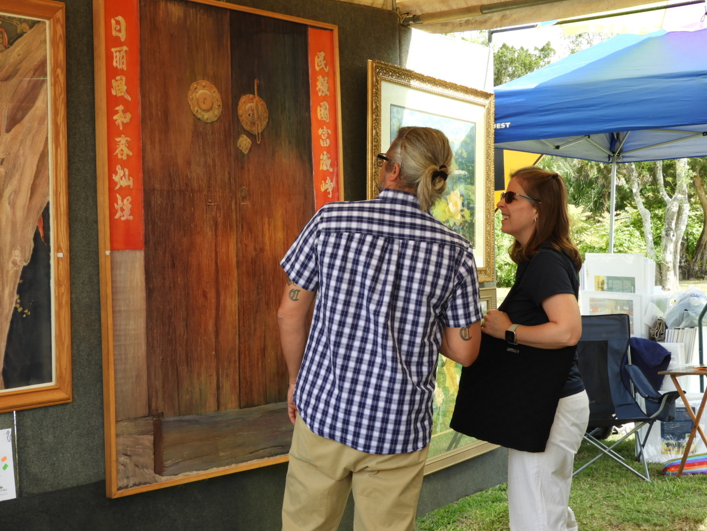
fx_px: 1144
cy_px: 266
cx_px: 352
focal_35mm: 56
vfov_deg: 26.1
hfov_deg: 34.3
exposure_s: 1/160
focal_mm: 9.9
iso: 100
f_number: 4
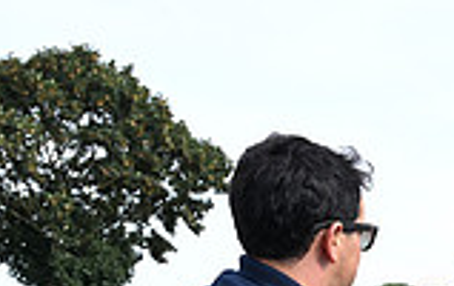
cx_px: 777
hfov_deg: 18.8
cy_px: 485
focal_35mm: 89
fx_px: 1103
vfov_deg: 13.5
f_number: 6.3
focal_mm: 24
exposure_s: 1/500
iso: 500
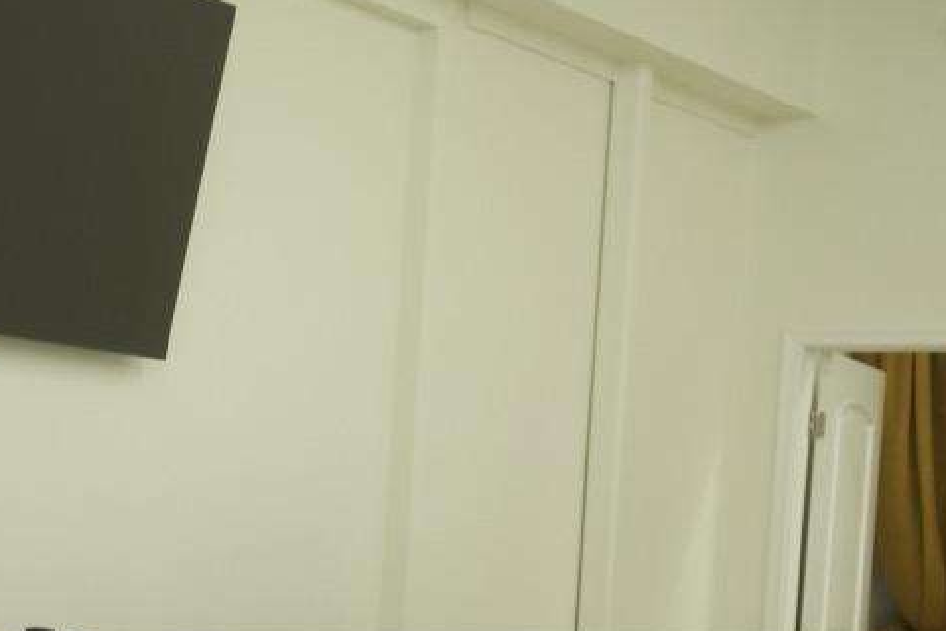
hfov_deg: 19.7
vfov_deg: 13.1
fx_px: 2680
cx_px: 122
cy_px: 754
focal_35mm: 102
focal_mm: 35
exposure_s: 1/320
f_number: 4
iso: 1600
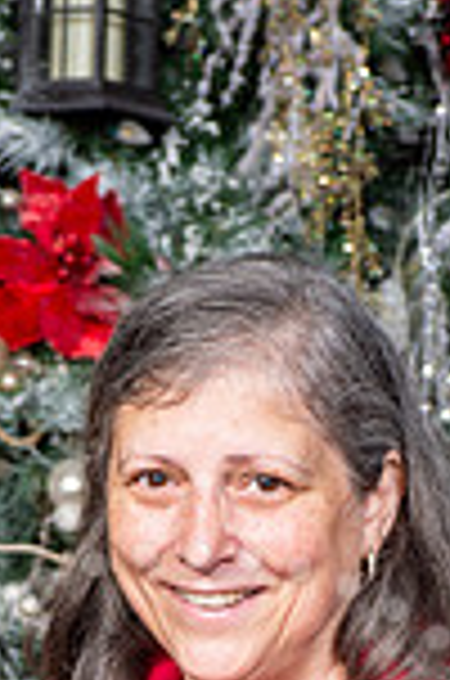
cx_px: 191
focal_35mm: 179
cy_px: 959
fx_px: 3371
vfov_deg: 11.1
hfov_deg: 7.6
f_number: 8
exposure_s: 1/125
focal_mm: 60
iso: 200
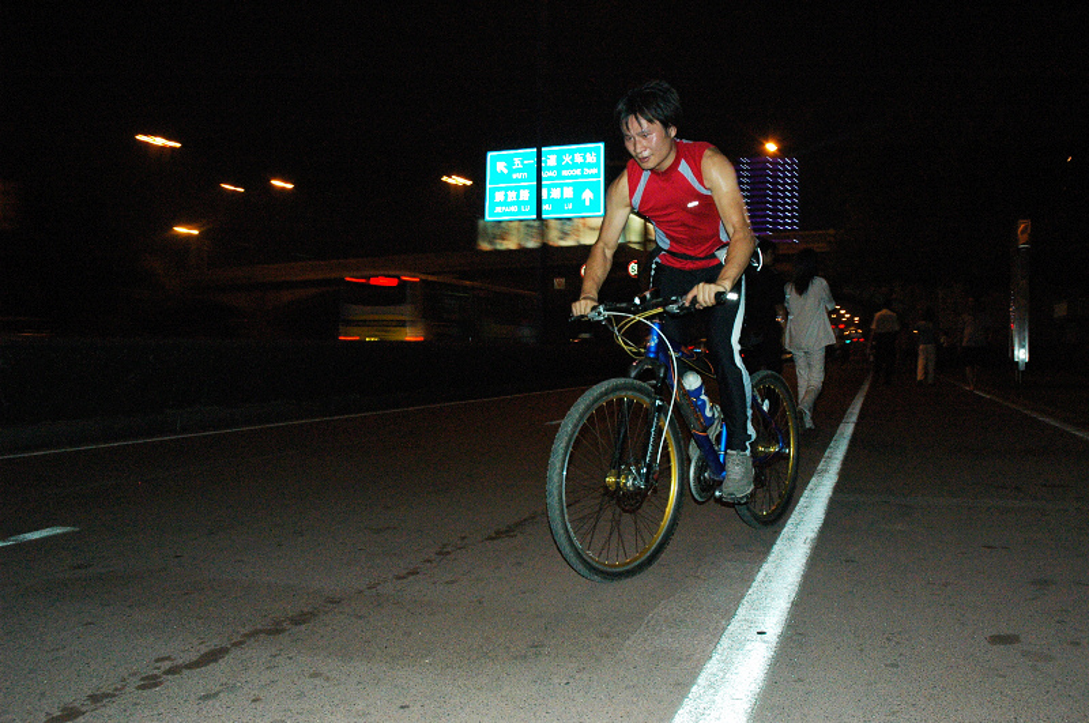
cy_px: 362
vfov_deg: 32.9
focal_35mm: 40
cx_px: 544
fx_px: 1223
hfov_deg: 48.0
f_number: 7.1
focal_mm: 27
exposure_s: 1/60
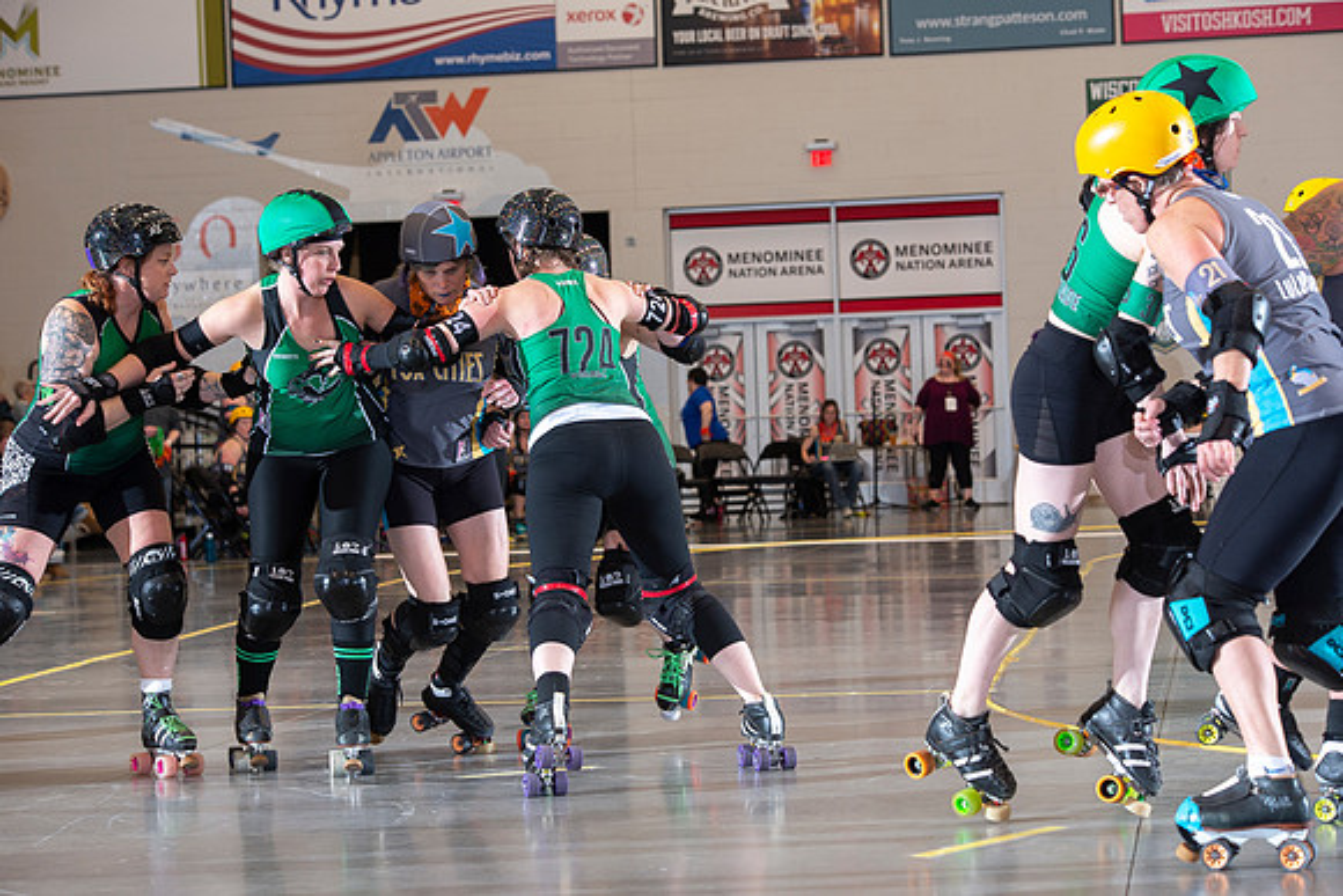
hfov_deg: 20.4
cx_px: 672
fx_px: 3731
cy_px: 448
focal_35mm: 100
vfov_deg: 13.7
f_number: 5.6
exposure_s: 1/160
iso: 640
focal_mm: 100
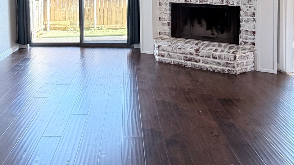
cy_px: -4
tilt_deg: -3.8
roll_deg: +1.5
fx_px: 257
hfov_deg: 59.1
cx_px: 120
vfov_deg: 32.5
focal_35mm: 33
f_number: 2.2
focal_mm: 2.22
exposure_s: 1/60
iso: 250
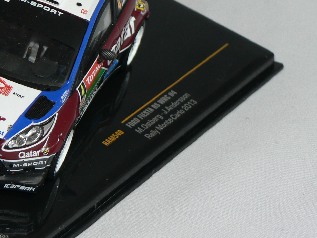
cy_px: 67
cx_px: 27
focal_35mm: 190
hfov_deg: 10.4
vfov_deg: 7.8
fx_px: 1740
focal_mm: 15.5
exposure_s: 1/60
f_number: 3.2
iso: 80
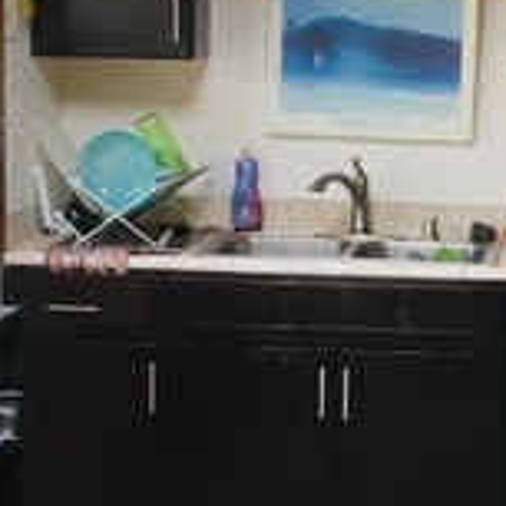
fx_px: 1852
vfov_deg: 15.5
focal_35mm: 112
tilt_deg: -9.3
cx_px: 412
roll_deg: -1.4
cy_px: 301
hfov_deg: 15.4
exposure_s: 1/30
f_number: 2.2
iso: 32
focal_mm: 4.15
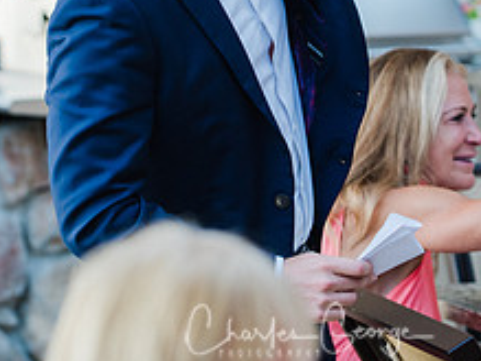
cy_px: -119
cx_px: 288
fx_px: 3708
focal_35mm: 267
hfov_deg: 7.4
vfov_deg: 5.5
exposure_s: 1/125
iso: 400
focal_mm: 90
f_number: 3.2
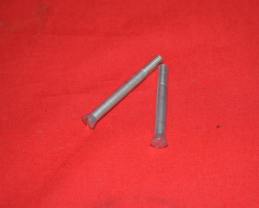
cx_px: 148
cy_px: 103
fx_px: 717
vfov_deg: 16.4
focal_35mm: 94
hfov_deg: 20.5
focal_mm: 55
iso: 640
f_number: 5.6
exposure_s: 1/125
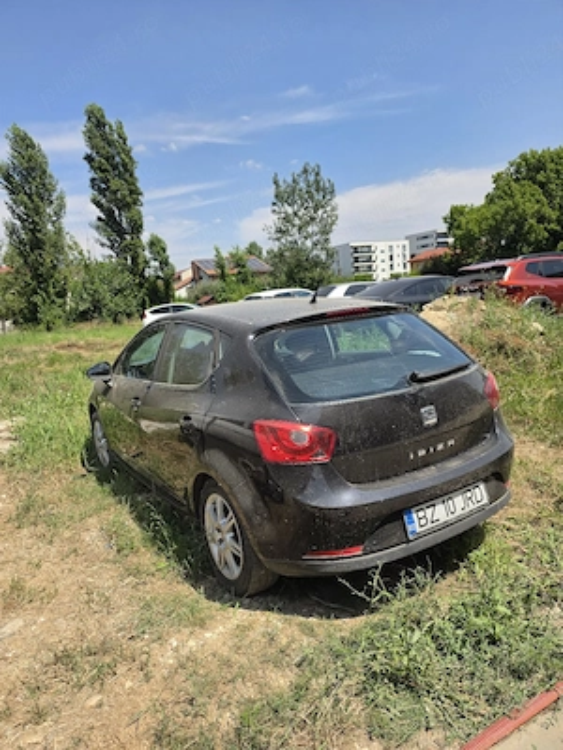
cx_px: 282
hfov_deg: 58.9
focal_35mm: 23
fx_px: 499
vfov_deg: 73.9
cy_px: 375
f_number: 1.4
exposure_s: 1/10000
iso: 64
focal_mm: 6.5
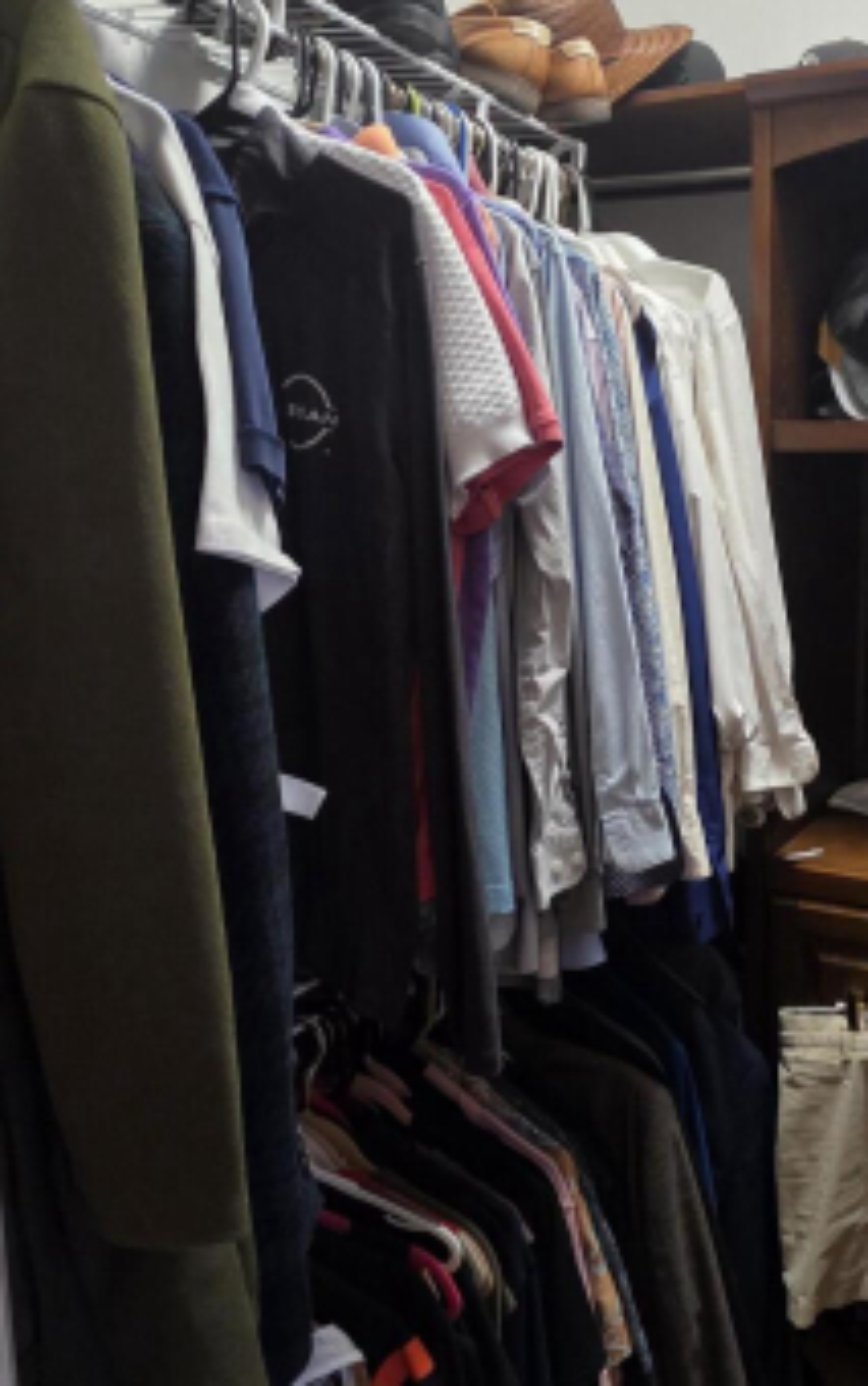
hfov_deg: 43.2
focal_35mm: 27
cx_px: 738
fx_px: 1020
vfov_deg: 68.2
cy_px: 634
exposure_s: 1/60
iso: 400
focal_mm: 2.2
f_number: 1.9
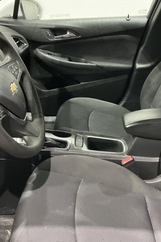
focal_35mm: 46
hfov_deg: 29.2
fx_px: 309
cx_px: 97
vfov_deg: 42.7
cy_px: 114
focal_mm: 3
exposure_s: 1/30
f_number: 1.8
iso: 400
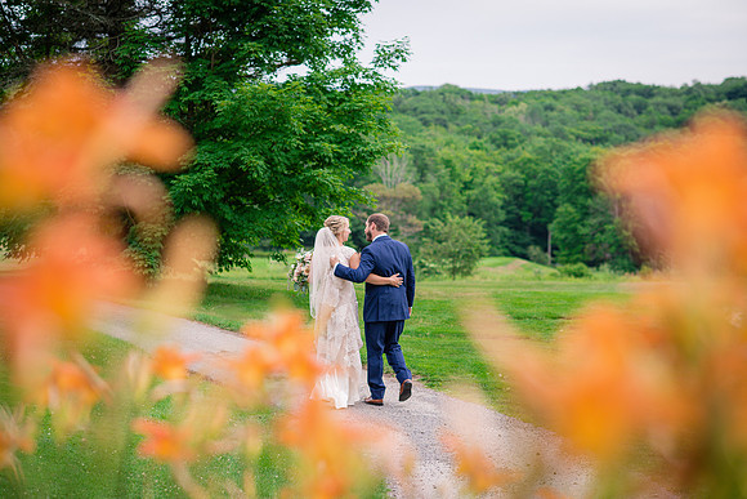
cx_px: 374
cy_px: 250
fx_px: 1764
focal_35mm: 85
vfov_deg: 16.1
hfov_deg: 23.9
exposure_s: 1/2500
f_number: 2.8
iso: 400
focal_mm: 85
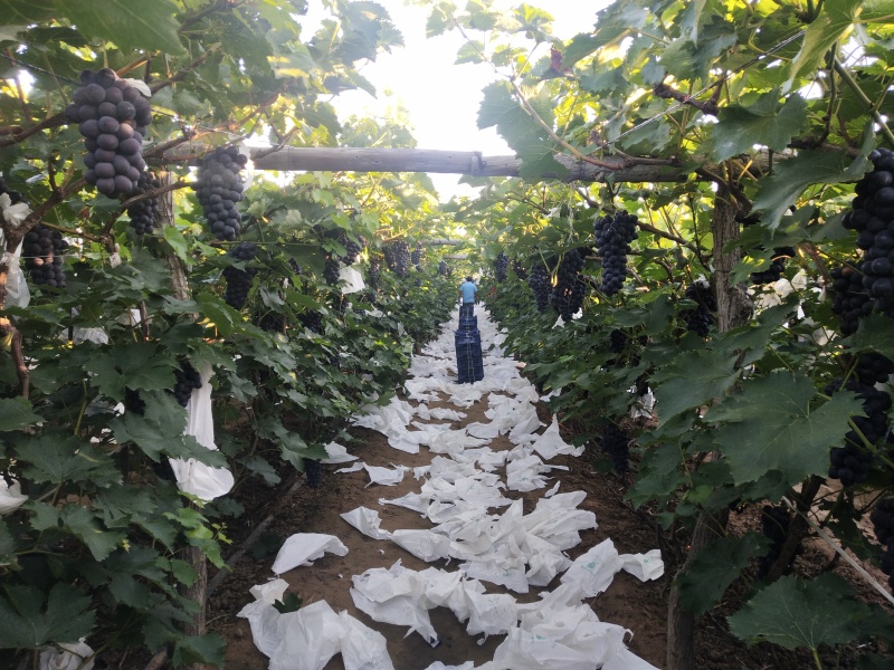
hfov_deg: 60.0
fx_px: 775
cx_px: 447
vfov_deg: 46.8
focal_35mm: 30
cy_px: 335
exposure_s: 1/100
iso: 125
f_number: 1.8
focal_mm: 3.95
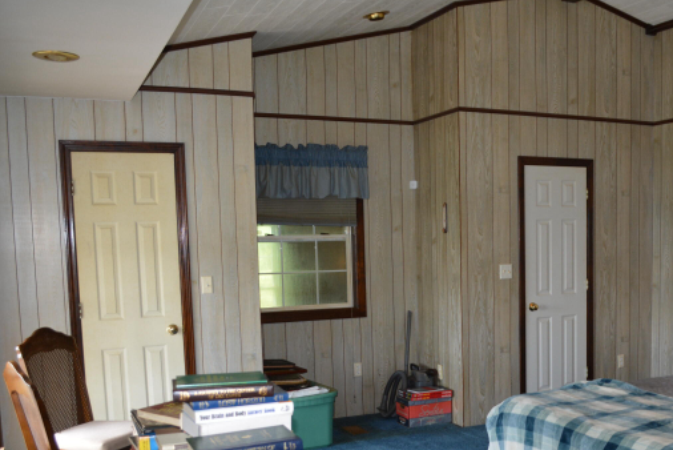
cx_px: 456
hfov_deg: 47.5
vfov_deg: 33.0
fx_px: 748
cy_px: 321
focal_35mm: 40
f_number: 3.5
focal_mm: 18
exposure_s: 1/60
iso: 500
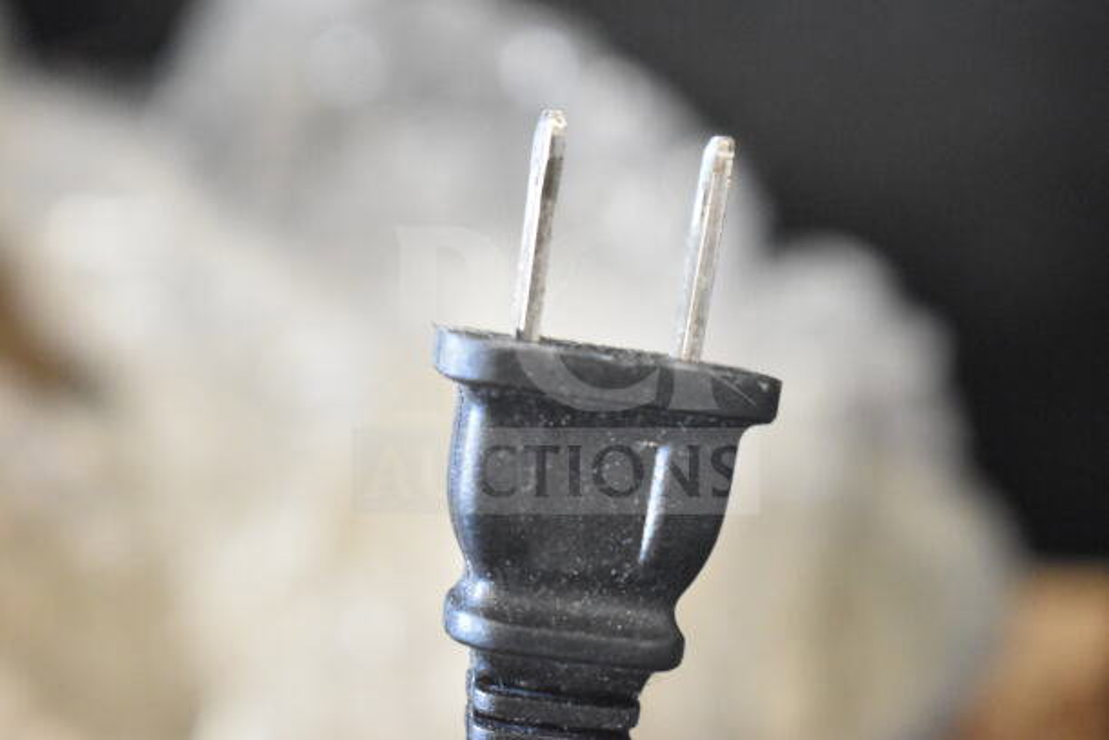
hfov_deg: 24.6
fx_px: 2542
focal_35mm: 82
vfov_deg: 16.6
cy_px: 370
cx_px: 554
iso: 9000
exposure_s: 1/100
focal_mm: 55
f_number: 5.6
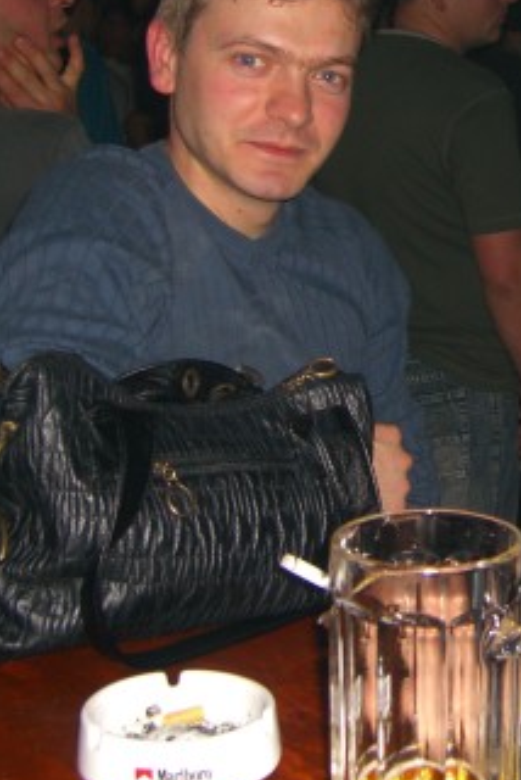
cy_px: 268
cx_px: 567
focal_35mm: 74
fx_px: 1603
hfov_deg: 17.8
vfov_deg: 27.2
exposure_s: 1/60
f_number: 2.8
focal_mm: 7.9
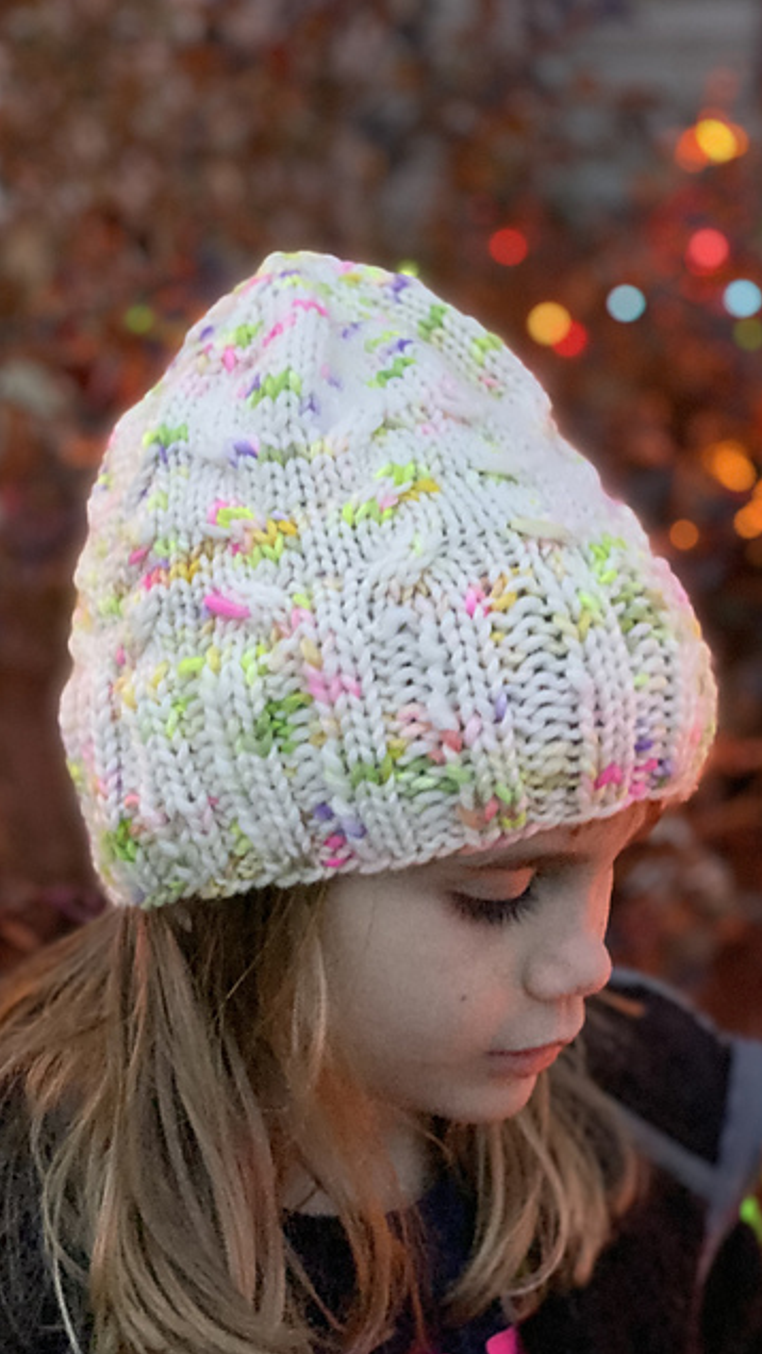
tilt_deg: -13.1
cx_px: 287
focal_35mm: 57
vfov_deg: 36.6
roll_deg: -1.0
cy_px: 677
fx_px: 2046
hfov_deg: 21.1
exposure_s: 1/15
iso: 1000
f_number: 2
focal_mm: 6
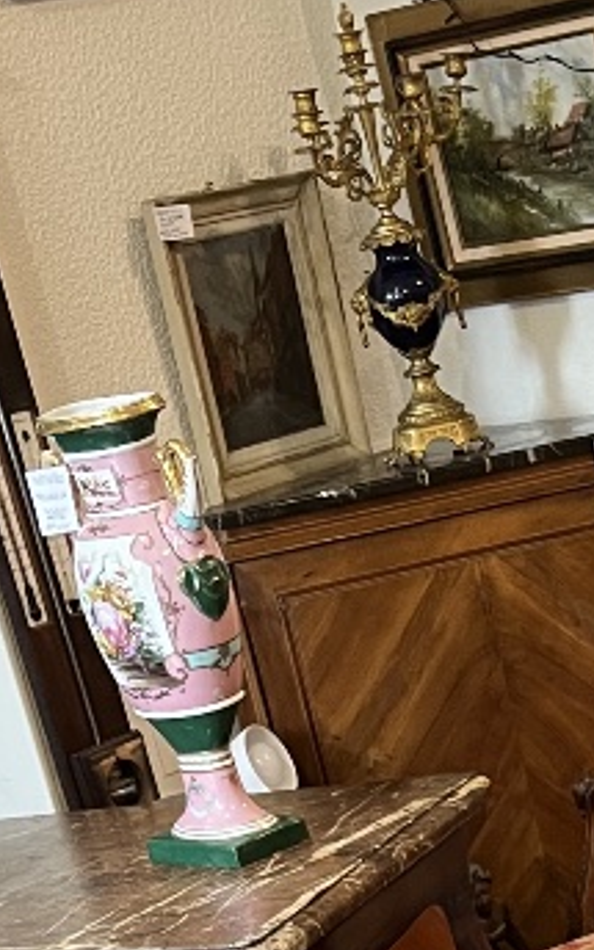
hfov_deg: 13.2
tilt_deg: -30.7
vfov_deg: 18.1
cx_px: 727
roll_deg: +12.2
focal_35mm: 96
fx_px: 2487
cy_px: 1605
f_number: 1.6
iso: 320
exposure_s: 1/50
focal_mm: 5.1
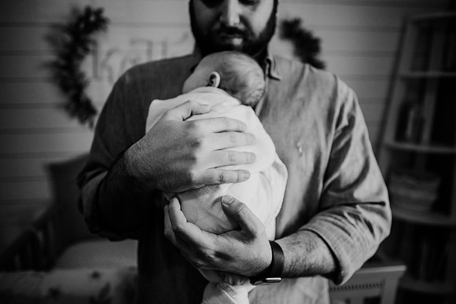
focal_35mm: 24
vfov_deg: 53.2
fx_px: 304
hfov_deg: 73.7
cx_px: 228
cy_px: 152
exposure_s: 1/320
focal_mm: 24
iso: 640
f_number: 2
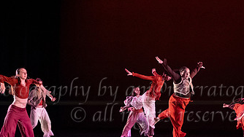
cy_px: 113
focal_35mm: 73
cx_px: 179
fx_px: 472
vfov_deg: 16.4
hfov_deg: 28.6
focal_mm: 28
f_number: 4
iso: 4000
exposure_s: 1/400
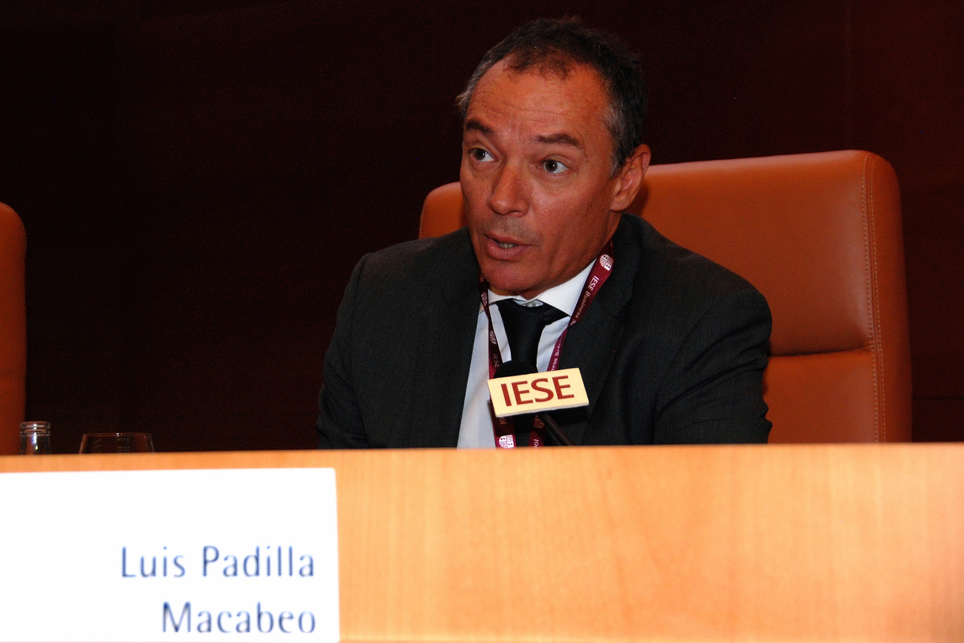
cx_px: 482
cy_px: 322
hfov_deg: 23.4
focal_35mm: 87
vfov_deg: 15.7
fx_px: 2330
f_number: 5
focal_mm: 58
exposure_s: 1/100
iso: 400
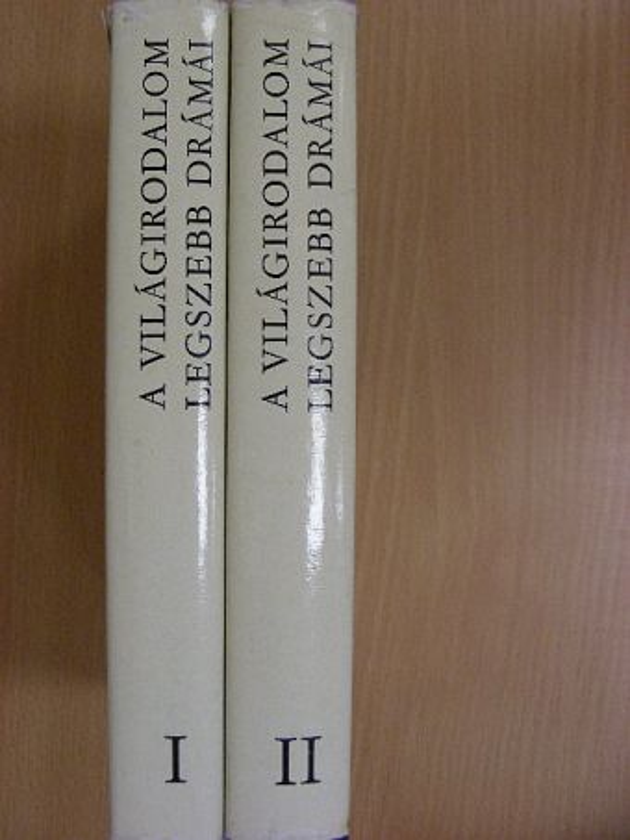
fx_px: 994
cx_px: 315
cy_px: 420
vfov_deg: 45.8
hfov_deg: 35.2
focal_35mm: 41
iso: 151
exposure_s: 1/30
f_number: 3.5
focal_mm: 6.8
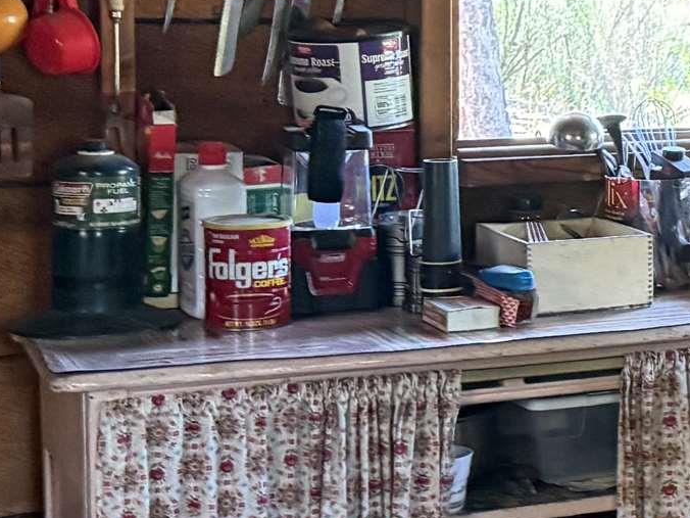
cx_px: 1464
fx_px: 2173
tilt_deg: -4.6
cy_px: 91
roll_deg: -1.6
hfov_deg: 14.4
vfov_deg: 13.5
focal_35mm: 109
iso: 400
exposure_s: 1/60
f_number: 1.78
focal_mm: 6.76
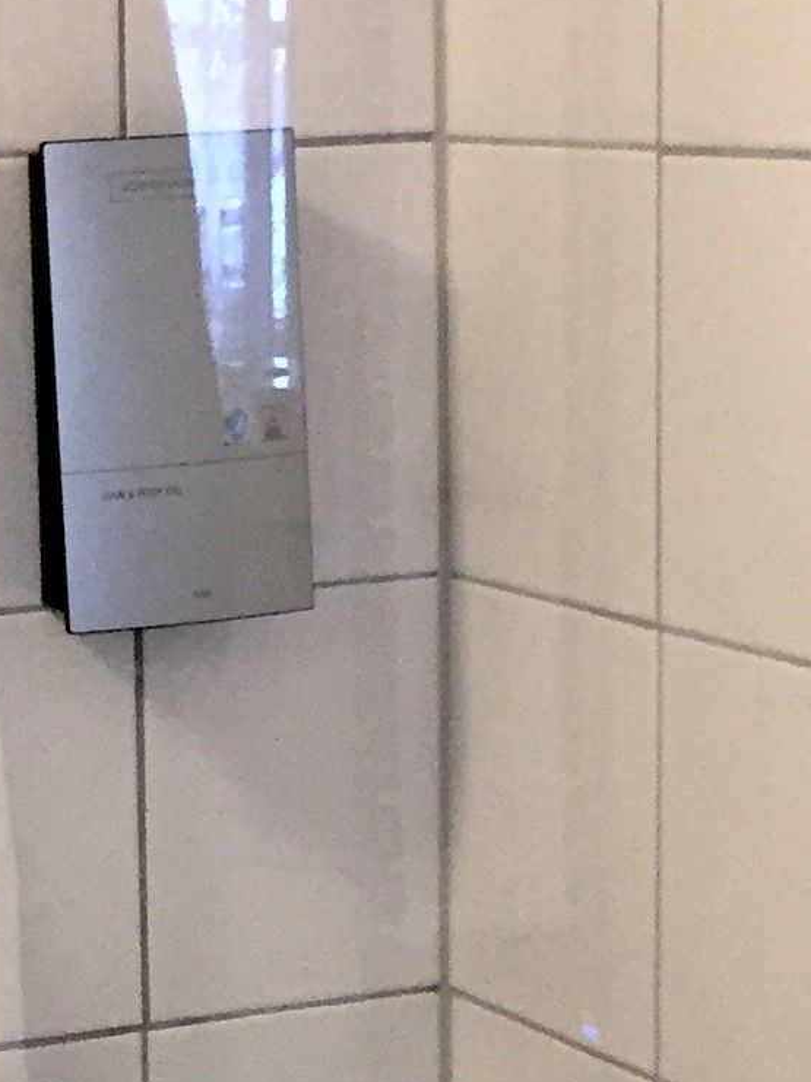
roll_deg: +1.4
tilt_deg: -12.2
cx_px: -31
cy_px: 926
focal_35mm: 128
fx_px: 3998
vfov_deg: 15.3
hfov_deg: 11.4
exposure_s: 1/33
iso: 160
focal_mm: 4.15
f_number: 2.2
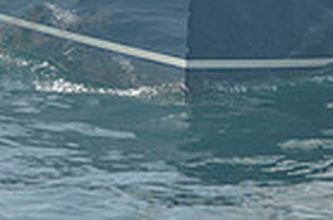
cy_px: -106
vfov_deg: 1.2
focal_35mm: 1171
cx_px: 237
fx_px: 10807
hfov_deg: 1.8
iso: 280
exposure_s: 1/1000
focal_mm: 280
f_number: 8
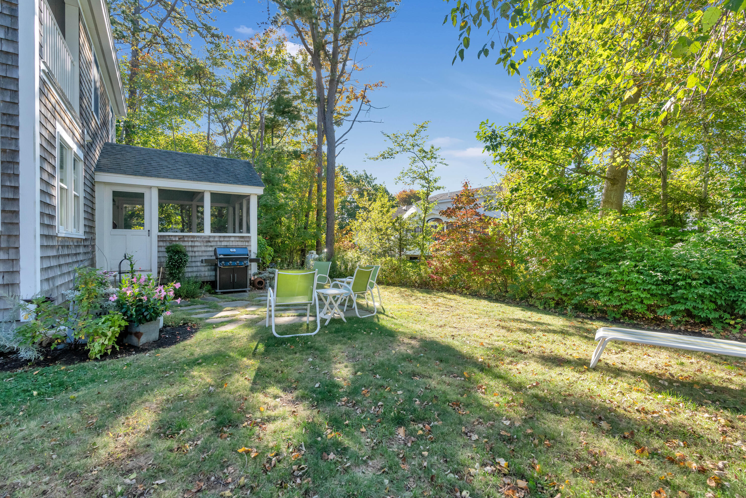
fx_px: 332
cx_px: 373
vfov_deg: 73.8
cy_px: 249
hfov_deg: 96.7
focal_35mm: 16
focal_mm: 16
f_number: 8
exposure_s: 1/500
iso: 800
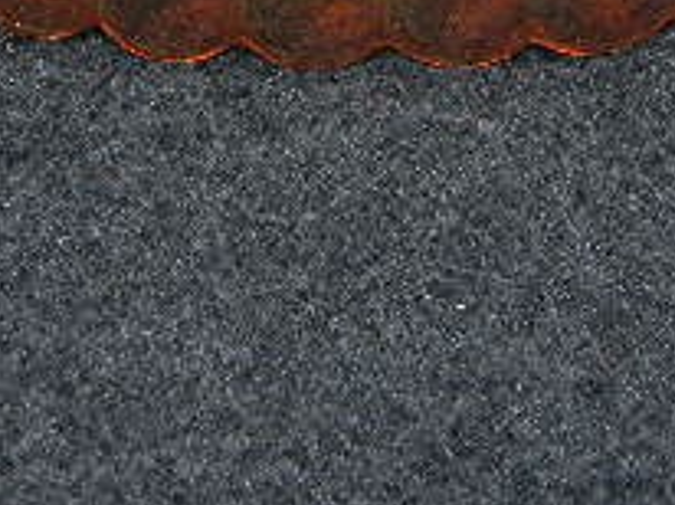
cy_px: -279
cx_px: 387
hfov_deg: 14.1
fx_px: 2727
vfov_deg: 10.2
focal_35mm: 140
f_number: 3.8
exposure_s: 1/30
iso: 481
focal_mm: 8.1
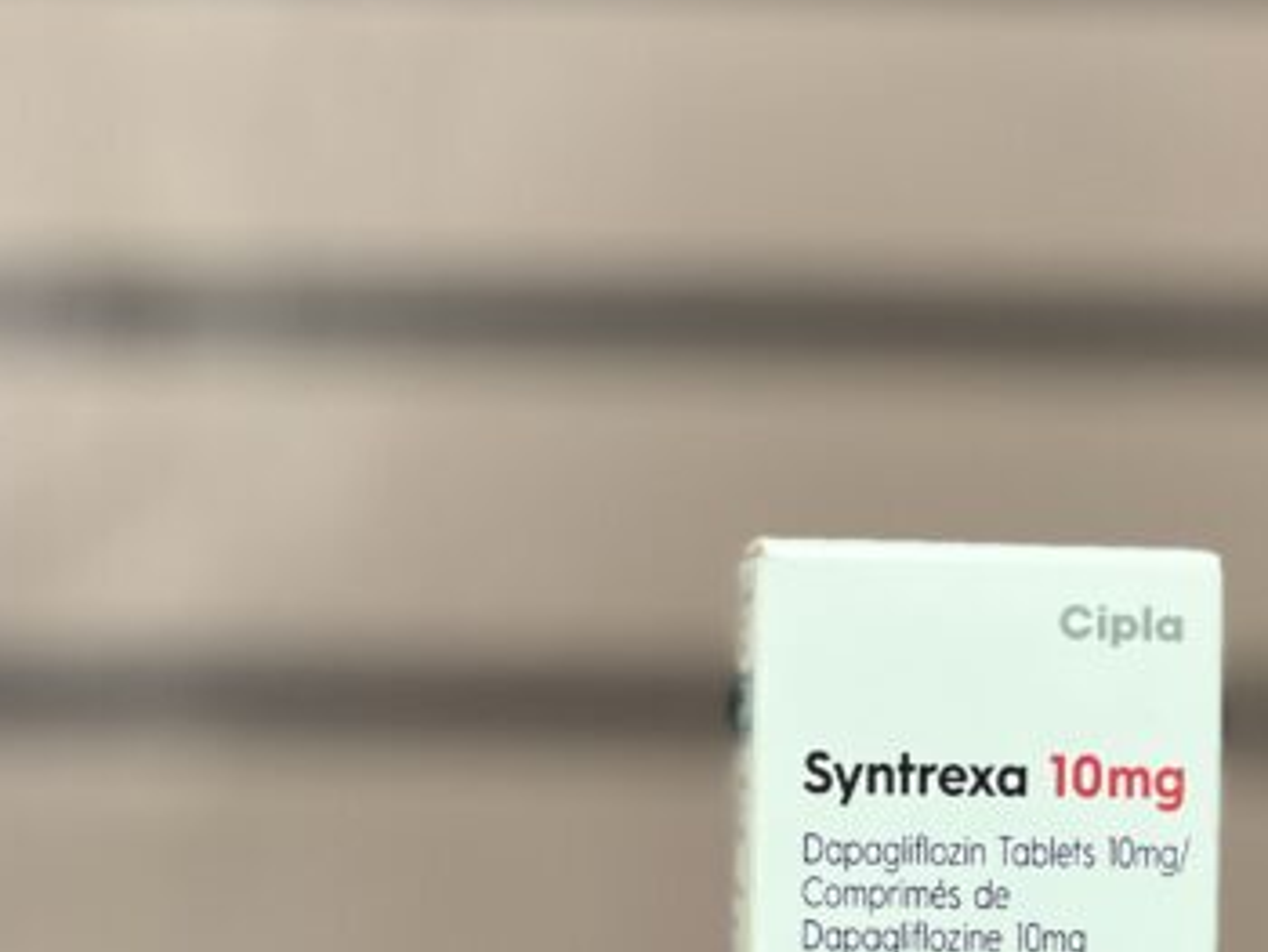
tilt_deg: -2.3
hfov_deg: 14.8
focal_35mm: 132
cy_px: 735
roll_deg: -0.8
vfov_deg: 11.2
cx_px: 1043
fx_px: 4839
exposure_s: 1/25
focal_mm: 9
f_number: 2.8
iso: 320
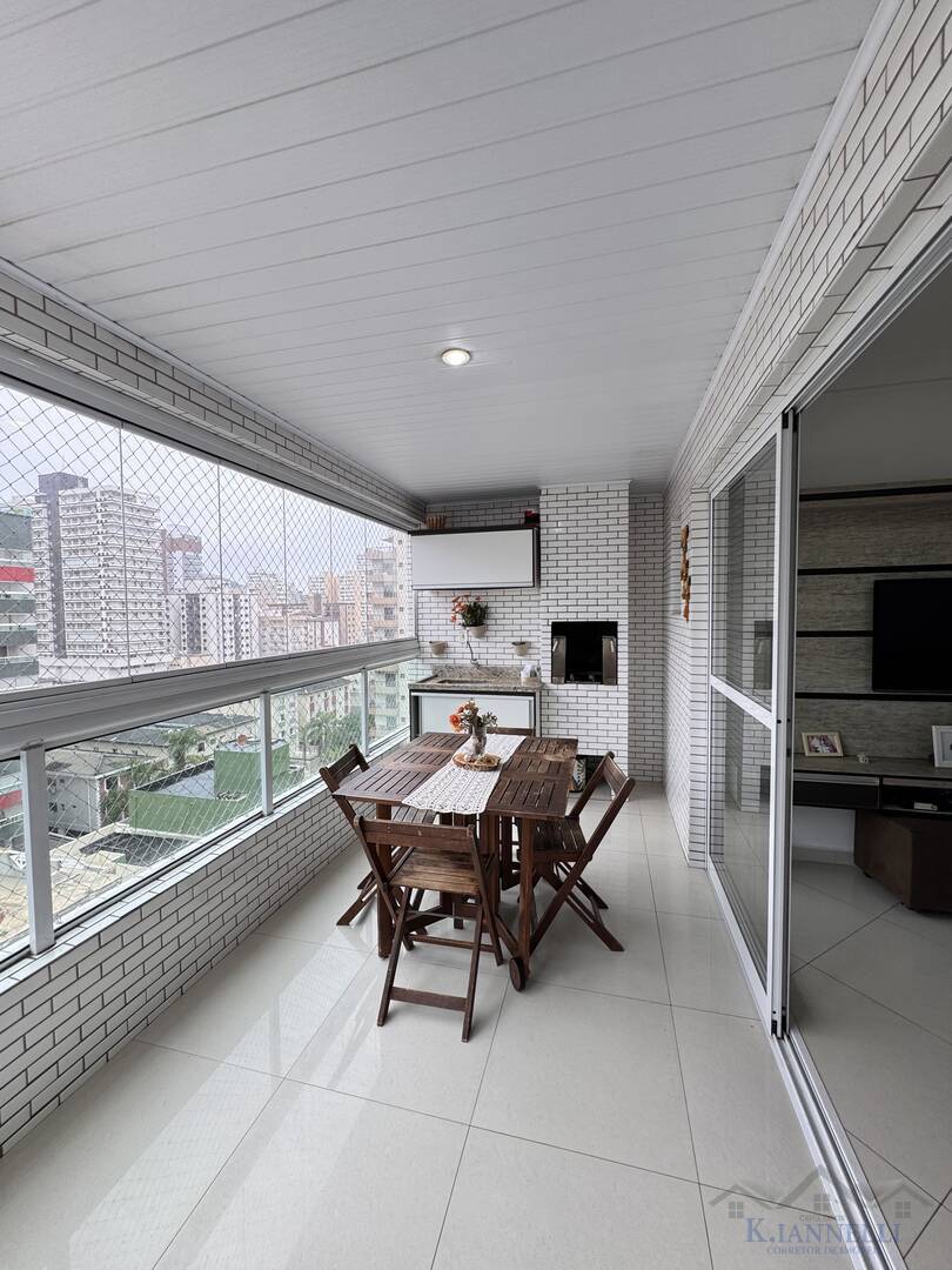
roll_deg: +3.0
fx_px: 513
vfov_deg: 102.1
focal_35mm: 14
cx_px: 476
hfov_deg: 85.7
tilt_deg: -1.5
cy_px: 635
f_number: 2.2
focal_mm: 2.22
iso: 40
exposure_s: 1/116
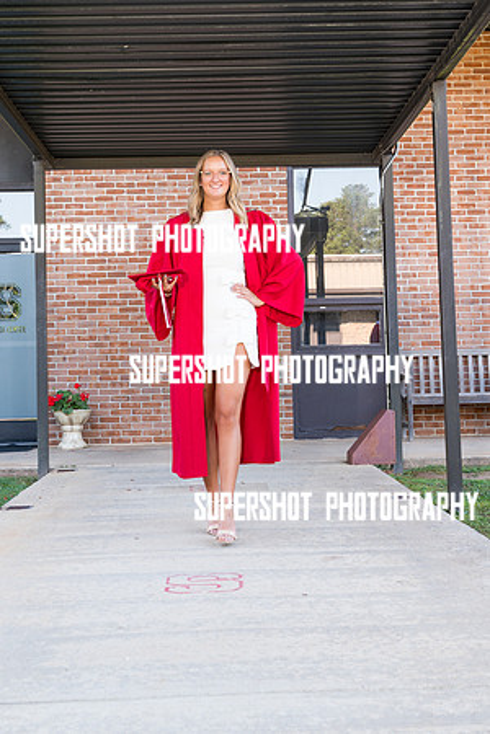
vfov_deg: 49.6
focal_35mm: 39
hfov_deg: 34.2
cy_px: 367
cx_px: 245
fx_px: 796
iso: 320
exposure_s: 1/60
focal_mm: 39
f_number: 5.6
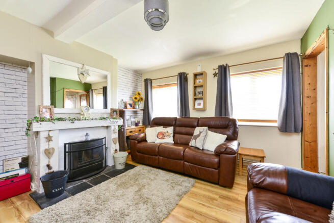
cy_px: 112
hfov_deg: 104.2
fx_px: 130
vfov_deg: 81.2
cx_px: 167
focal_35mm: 14
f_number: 7.1
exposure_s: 1/1.3
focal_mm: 14
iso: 500
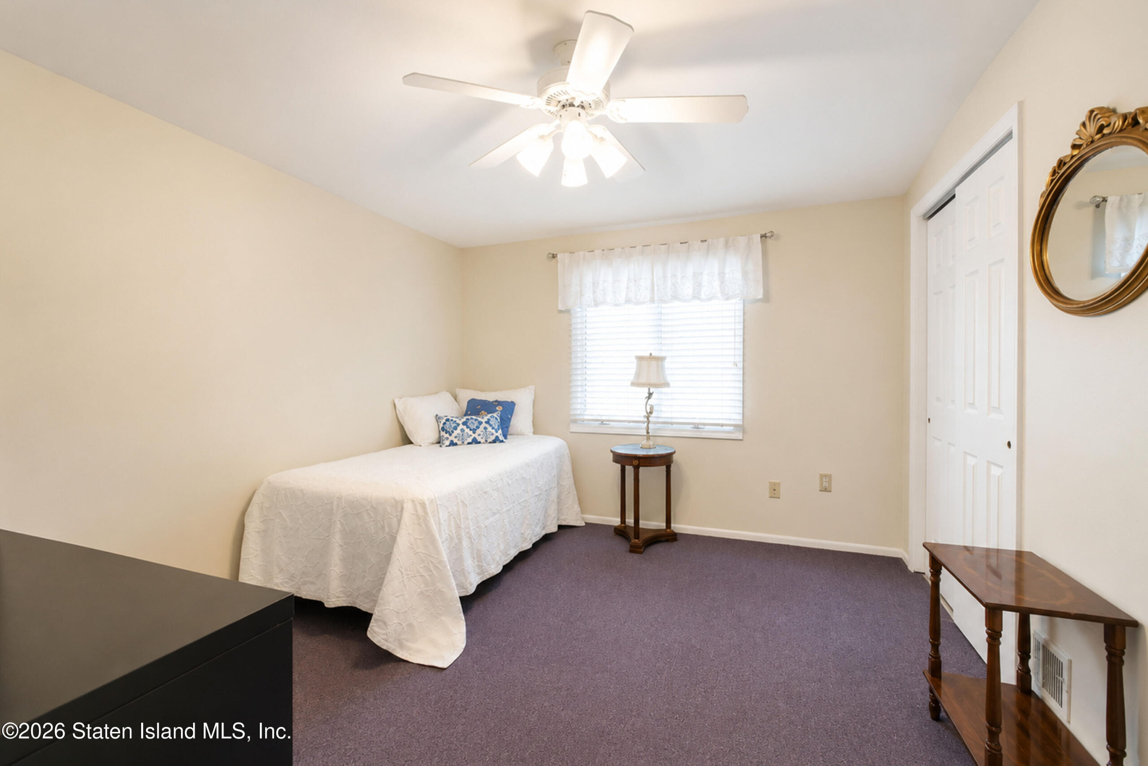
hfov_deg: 100.4
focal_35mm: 15
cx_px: 574
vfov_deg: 77.3
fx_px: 478
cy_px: 383
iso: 2000
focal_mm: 10
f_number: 5
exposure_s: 1/80
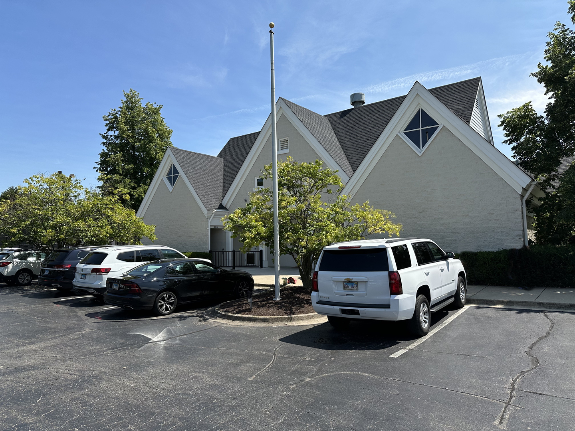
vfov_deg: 56.8
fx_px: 399
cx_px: 288
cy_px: 216
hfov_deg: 71.6
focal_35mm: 24
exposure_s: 1/4348
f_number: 1.78
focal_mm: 6.86
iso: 80
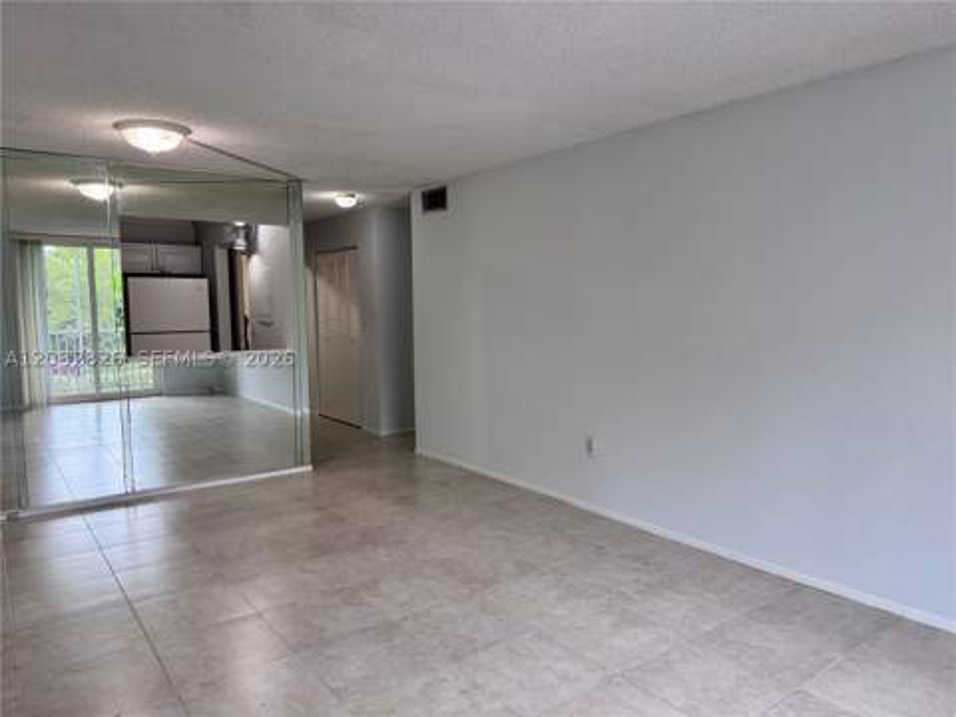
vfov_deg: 56.8
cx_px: 478
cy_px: 358
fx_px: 663
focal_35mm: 24
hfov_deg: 71.6
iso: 160
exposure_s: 1/120
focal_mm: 6.76
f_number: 1.78
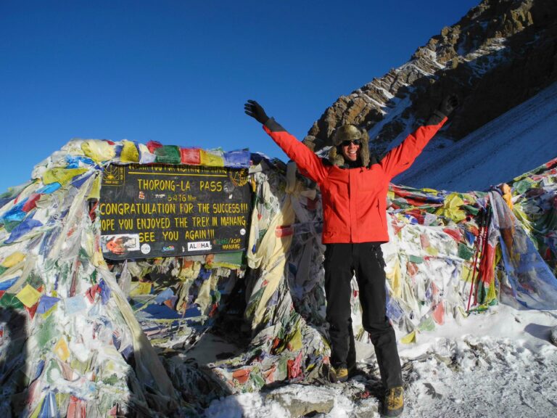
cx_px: 278
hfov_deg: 63.4
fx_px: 451
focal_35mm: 28
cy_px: 209
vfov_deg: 49.7
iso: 100
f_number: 5
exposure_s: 1/970
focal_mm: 6
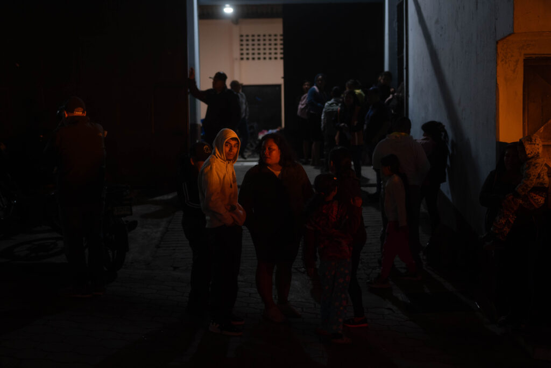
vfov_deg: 27.0
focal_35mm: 50
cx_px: 276
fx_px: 765
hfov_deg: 39.6
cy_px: 184
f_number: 2
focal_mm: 50
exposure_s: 1/125
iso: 1600
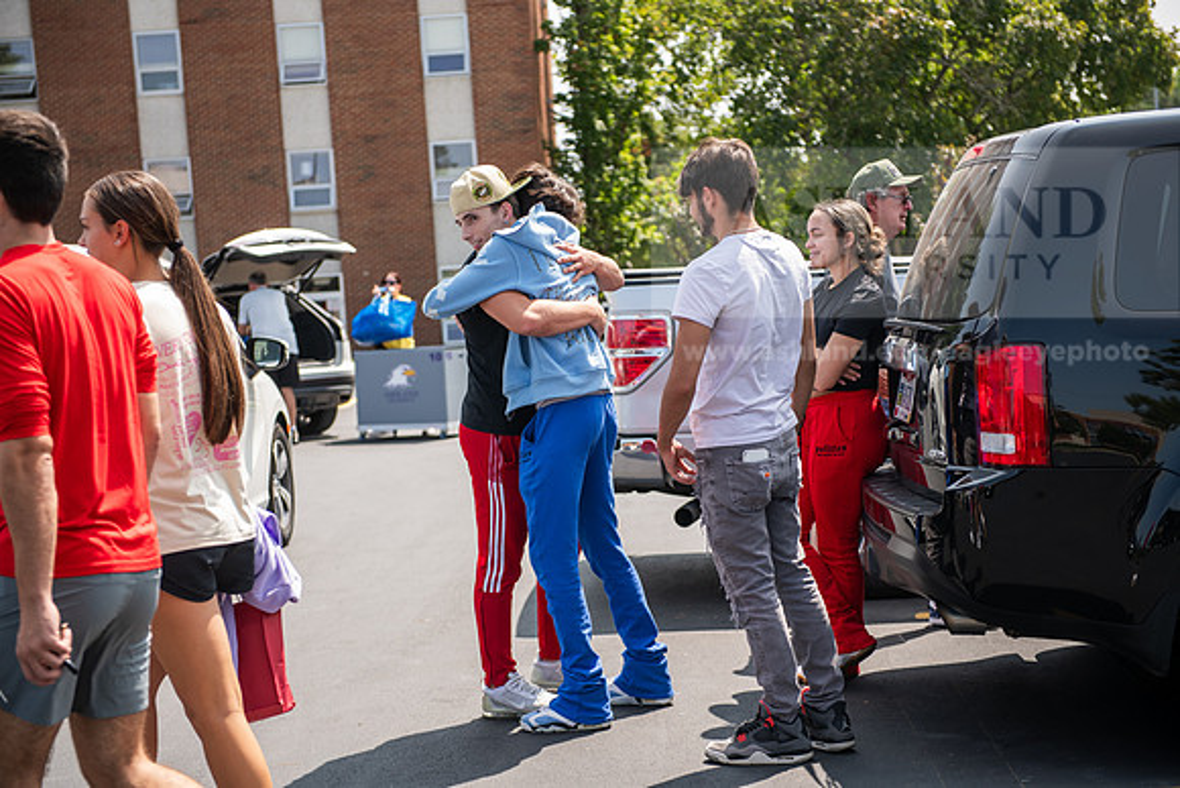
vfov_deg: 21.9
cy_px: 394
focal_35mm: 62
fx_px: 2033
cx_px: 590
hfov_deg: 32.4
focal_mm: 62
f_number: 3.5
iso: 100
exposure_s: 1/400
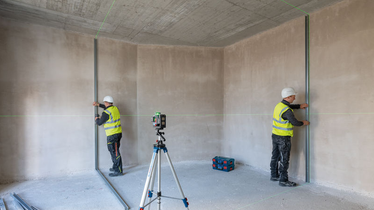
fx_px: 208
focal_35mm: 21
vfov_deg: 53.5
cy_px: 117
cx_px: 187
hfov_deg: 83.8
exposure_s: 1/15
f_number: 11
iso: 1000
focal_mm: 20
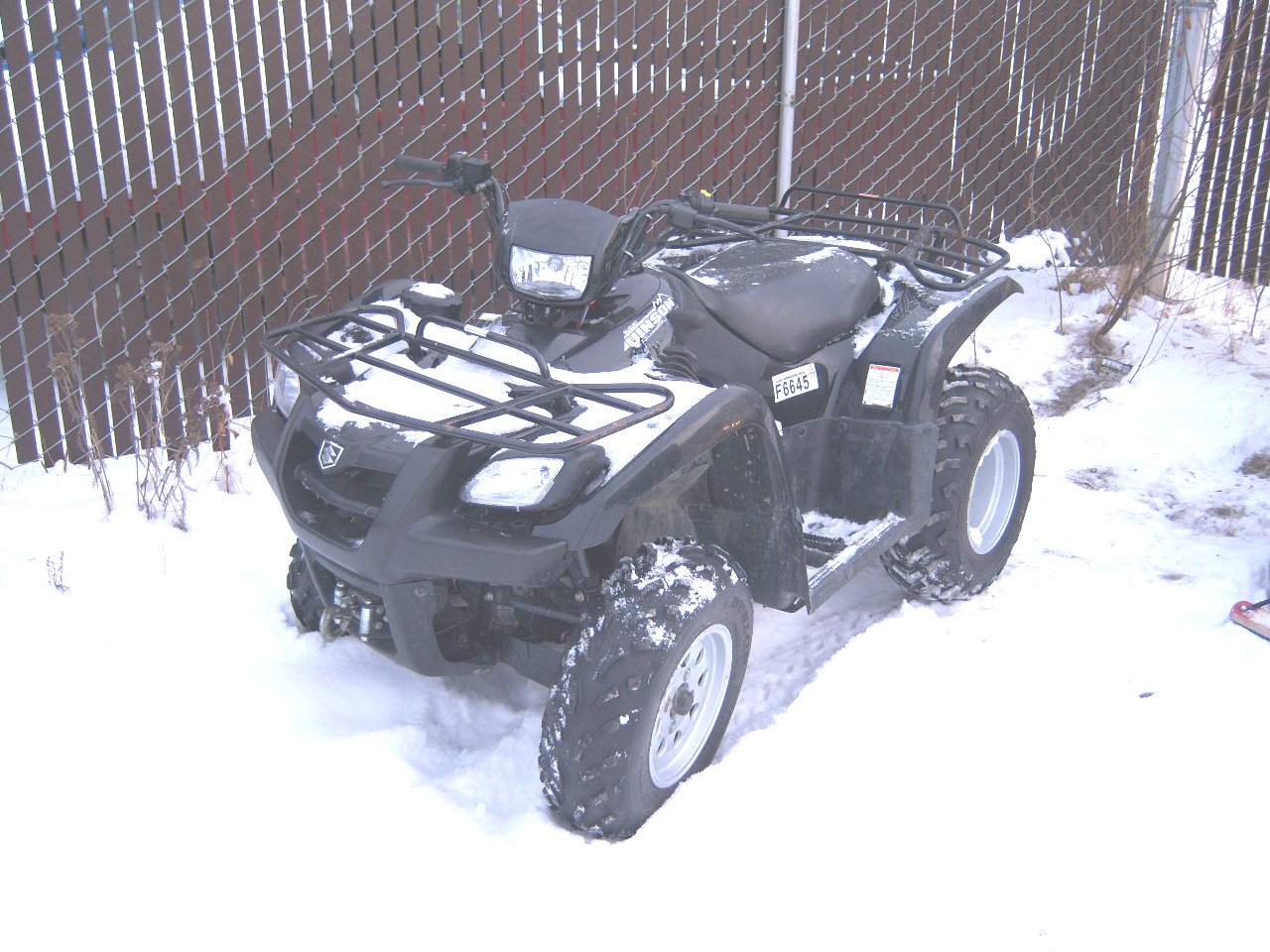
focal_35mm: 36
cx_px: 635
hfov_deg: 51.4
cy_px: 476
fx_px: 1321
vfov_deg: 39.7
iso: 80
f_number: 2.8
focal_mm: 7.5
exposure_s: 1/80
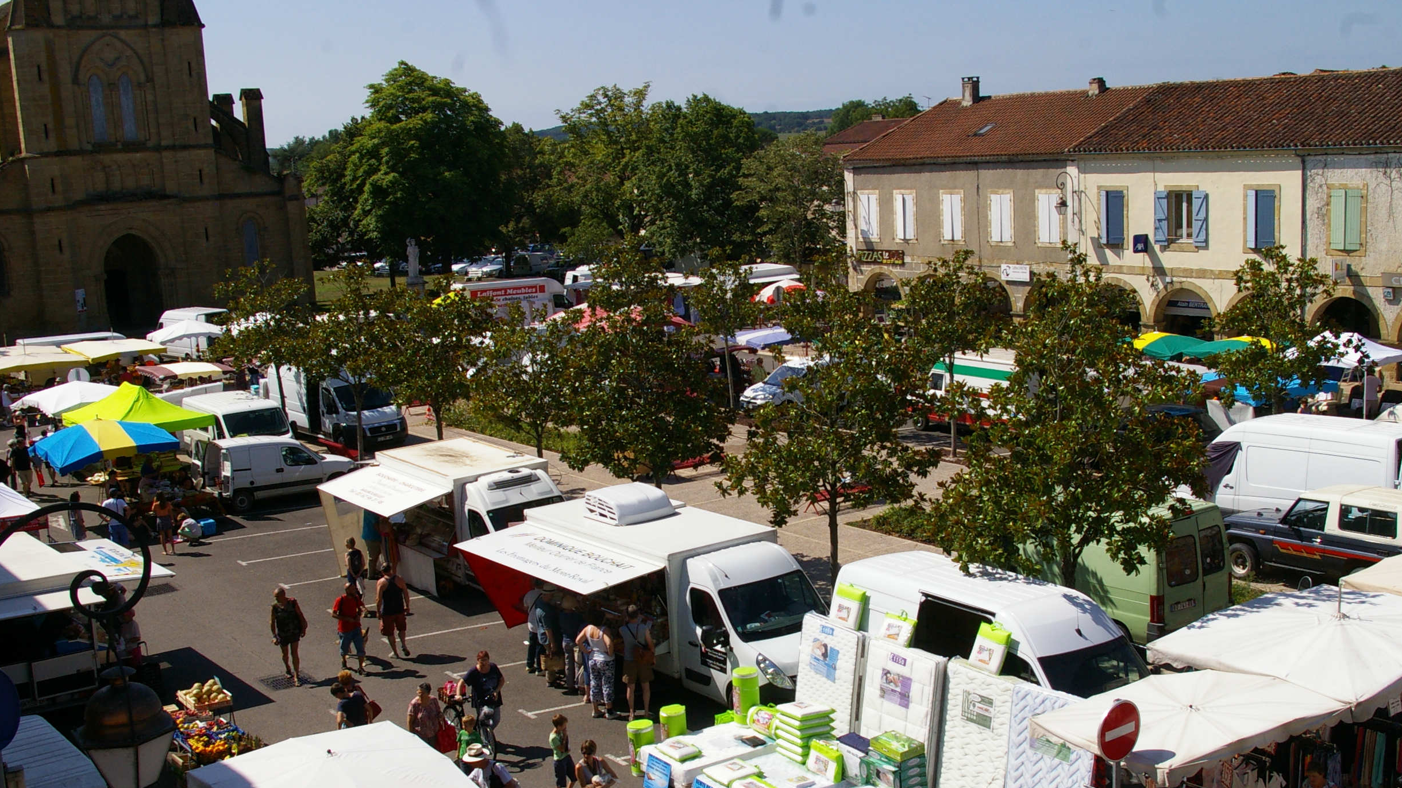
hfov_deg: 49.8
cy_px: 463
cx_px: 716
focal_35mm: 41
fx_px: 1511
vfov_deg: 29.2
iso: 400
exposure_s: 1/500
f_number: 13
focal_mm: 21
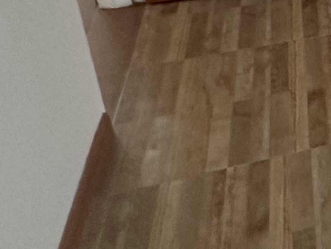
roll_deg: -5.2
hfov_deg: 17.2
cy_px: -109
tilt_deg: -20.8
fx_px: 746
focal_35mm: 78
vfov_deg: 17.3
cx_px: 683
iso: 200
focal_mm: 2.22
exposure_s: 1/99
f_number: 2.2
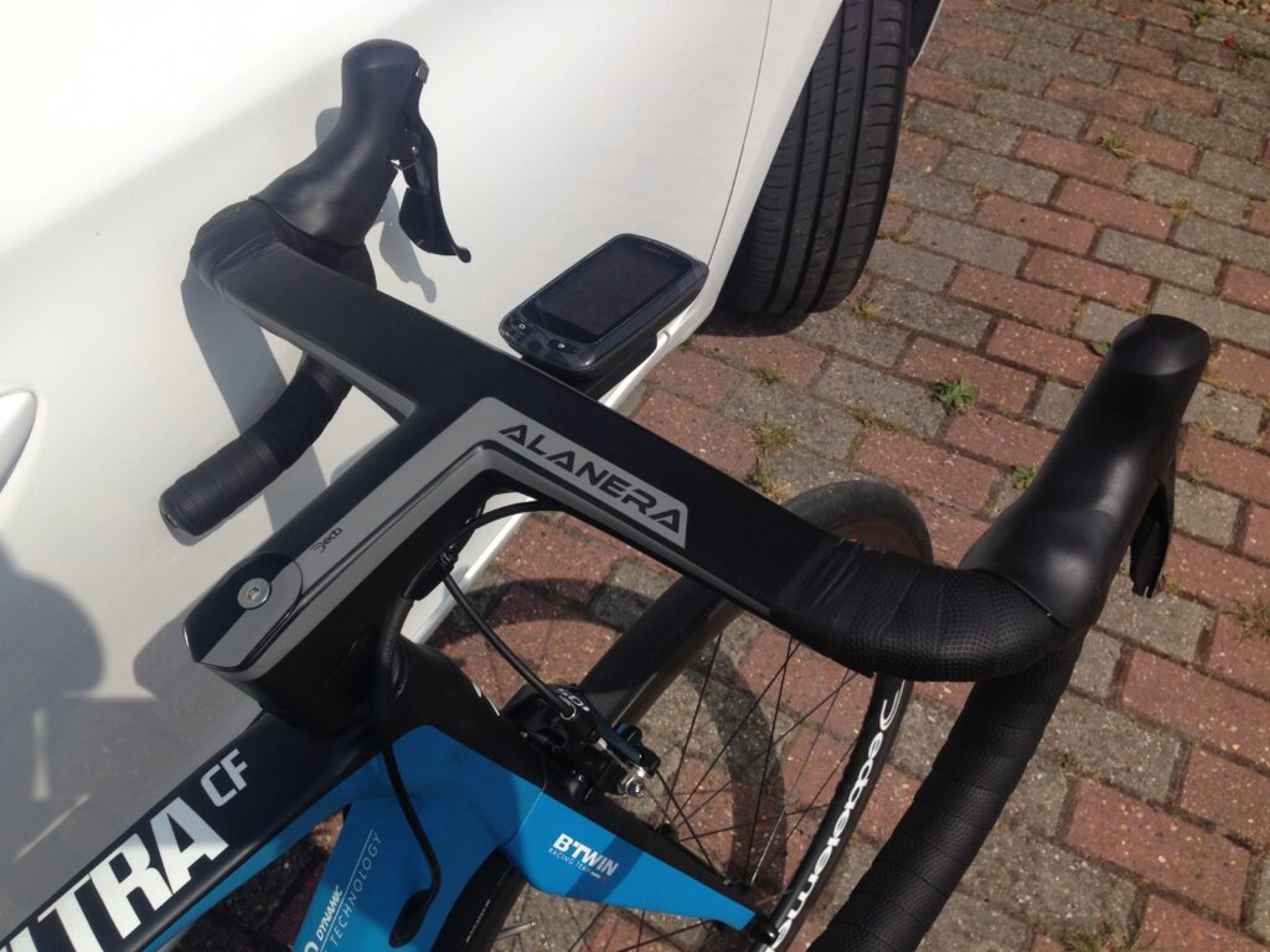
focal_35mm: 33
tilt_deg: -52.3
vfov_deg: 42.9
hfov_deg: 55.4
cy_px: 476
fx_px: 1211
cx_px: 635
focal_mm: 4.12
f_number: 2.4
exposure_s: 1/2262
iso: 50
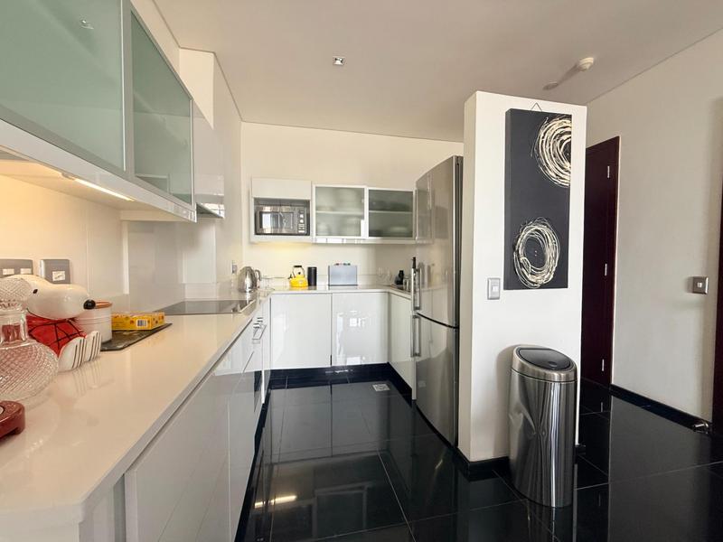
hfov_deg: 102.1
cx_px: 362
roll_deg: +0.1
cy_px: 271
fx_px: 292
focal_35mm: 14
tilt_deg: -1.4
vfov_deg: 85.7
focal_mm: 2.22
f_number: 2.2
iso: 125
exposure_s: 1/99
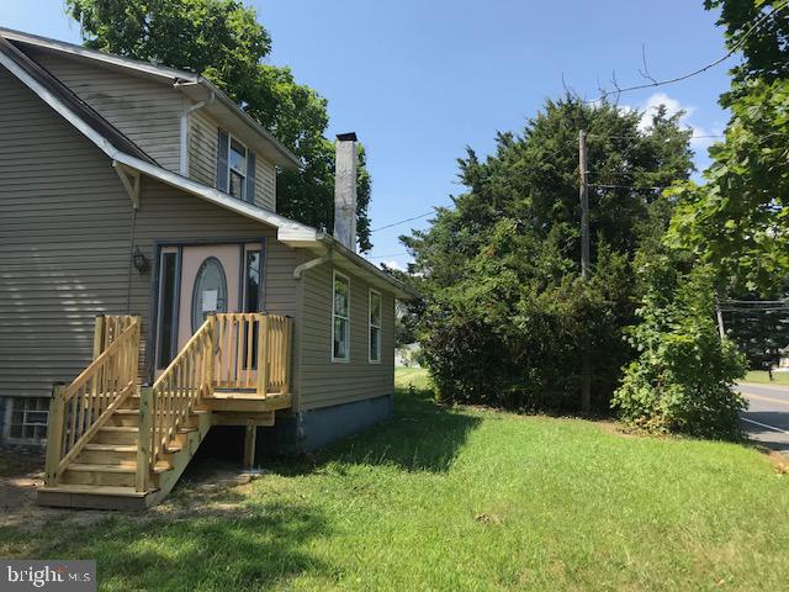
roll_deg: +0.6
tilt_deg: +6.6
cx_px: 394
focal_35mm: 28
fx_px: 638
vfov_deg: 49.7
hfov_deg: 63.4
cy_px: 296
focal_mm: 3.99
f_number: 1.8
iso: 20
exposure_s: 1/1294
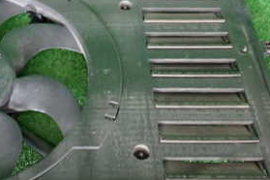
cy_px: 107
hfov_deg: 34.5
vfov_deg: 24.2
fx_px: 420
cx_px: 54
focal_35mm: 56
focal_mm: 4.5
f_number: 2
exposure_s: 1/30
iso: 320
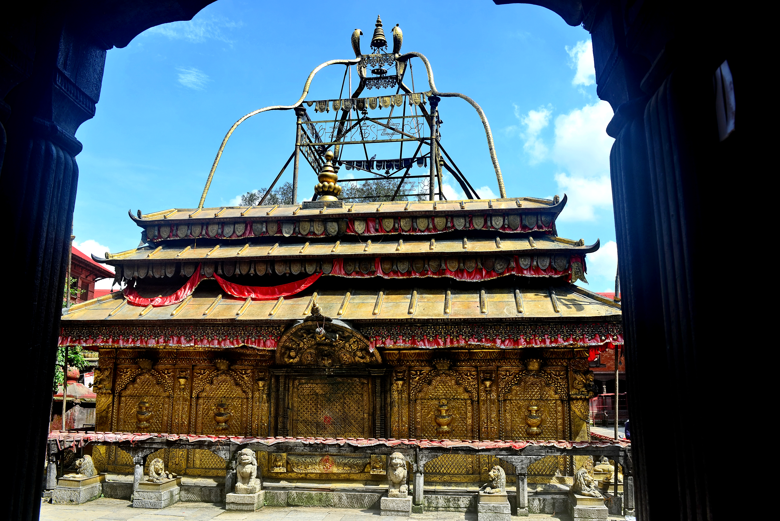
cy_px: 260
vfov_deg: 46.4
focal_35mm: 28
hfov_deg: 65.5
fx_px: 607
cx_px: 390
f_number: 10
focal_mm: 28
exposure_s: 1/160
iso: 125
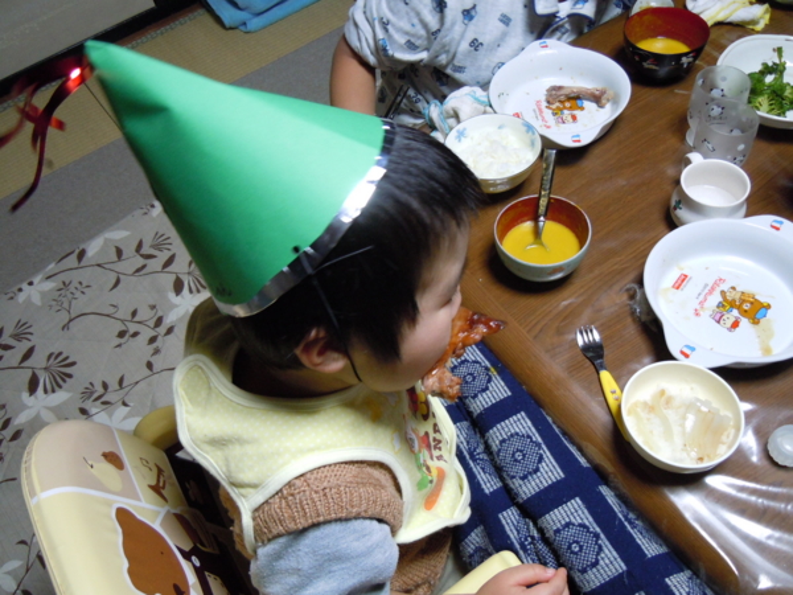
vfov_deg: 46.8
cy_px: 298
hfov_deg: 60.0
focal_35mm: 30
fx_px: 687
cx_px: 396
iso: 400
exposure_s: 1/40
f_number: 3.5
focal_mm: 5.4
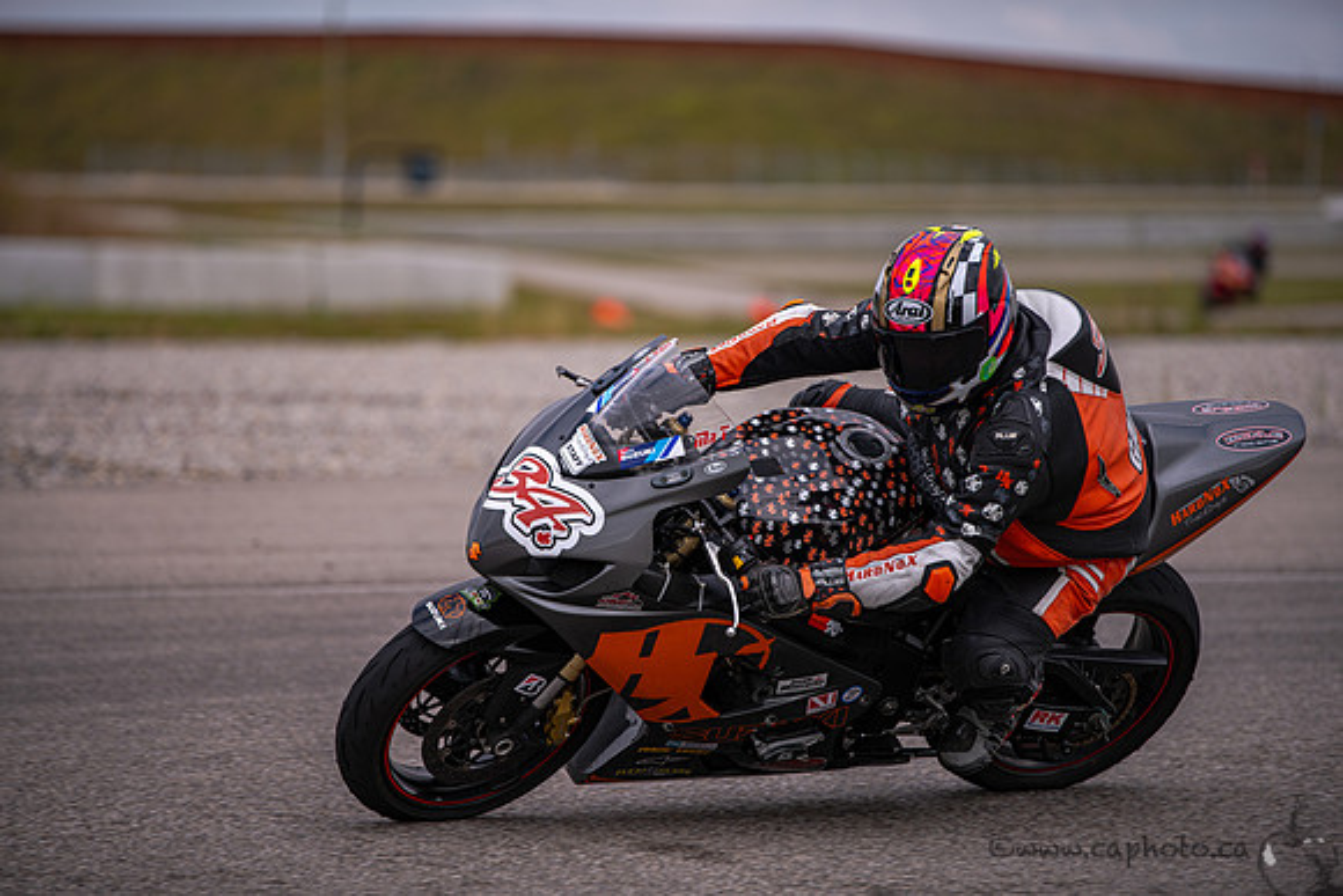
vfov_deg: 6.9
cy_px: 448
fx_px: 7463
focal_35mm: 200
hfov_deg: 10.3
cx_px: 672
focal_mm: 200
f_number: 2.8
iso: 72
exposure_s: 1/1600
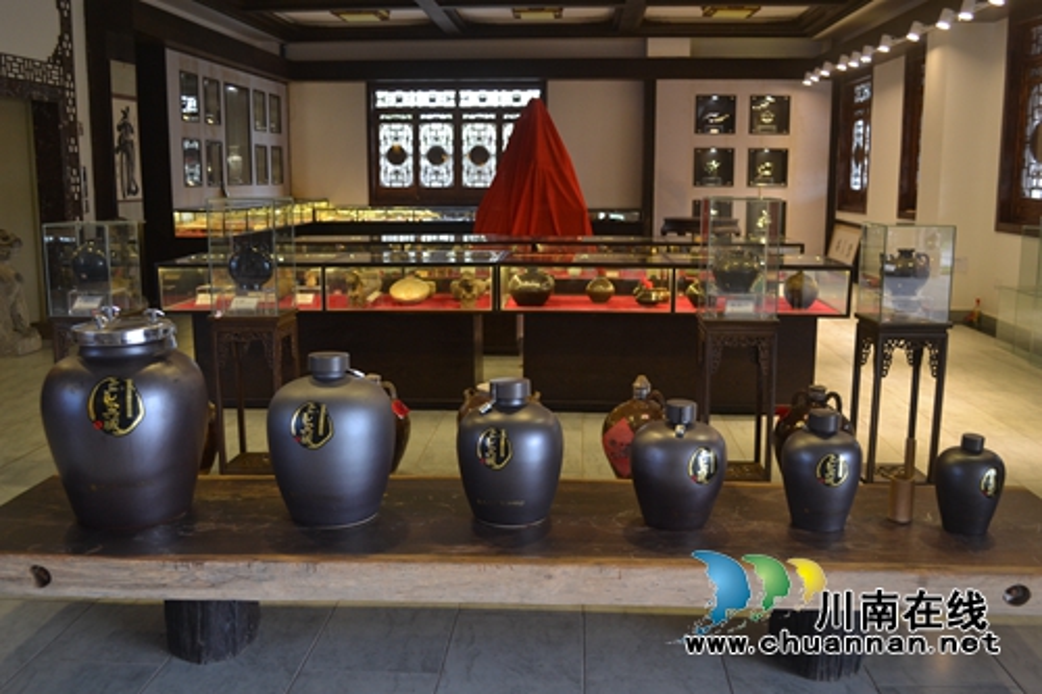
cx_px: 521
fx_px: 955
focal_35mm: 33
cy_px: 347
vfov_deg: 39.9
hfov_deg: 57.2
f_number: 4
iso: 450
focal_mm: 22
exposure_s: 1/15
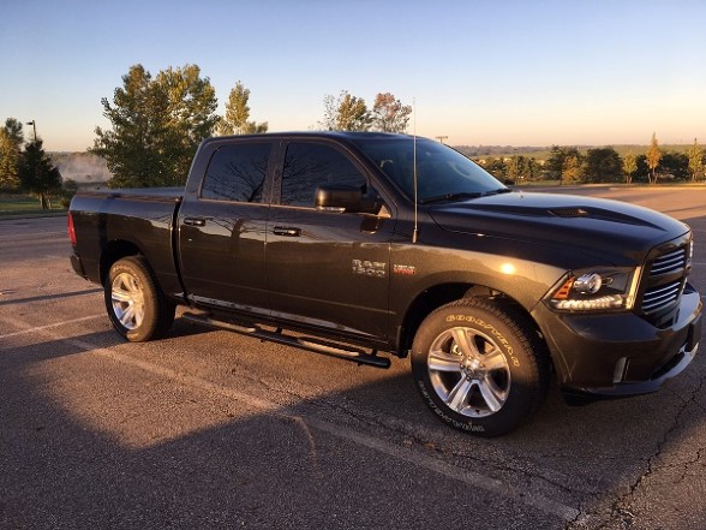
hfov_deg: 61.7
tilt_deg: -8.0
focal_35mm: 29
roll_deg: +0.7
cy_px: 265
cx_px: 353
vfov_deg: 48.2
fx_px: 591
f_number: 2.2
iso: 25
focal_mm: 4.15
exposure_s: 1/382
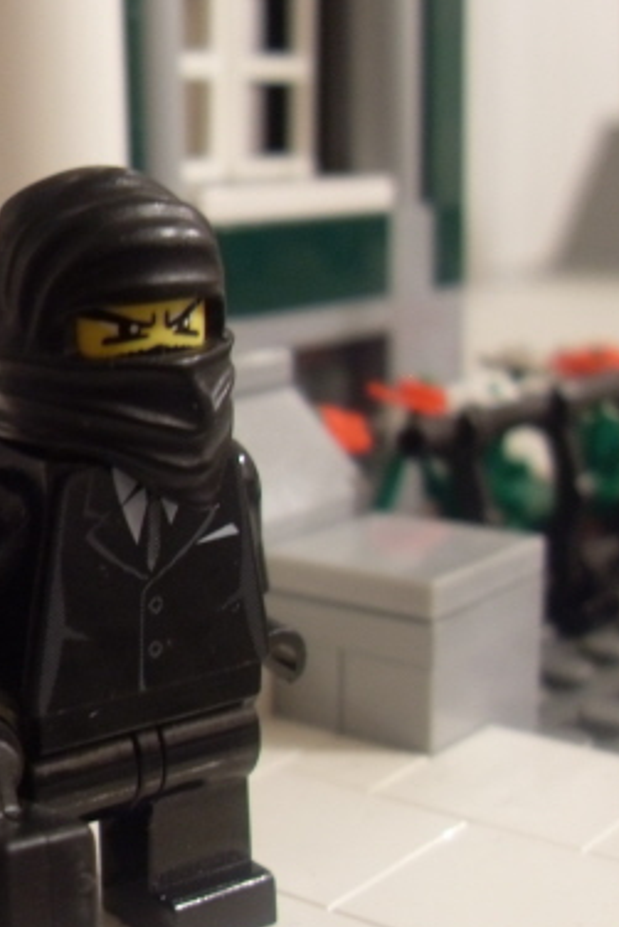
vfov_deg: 32.3
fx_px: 1597
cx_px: 99
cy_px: 508
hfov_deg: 21.6
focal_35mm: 62
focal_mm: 6.3
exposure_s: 1/4
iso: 200
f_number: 2.8
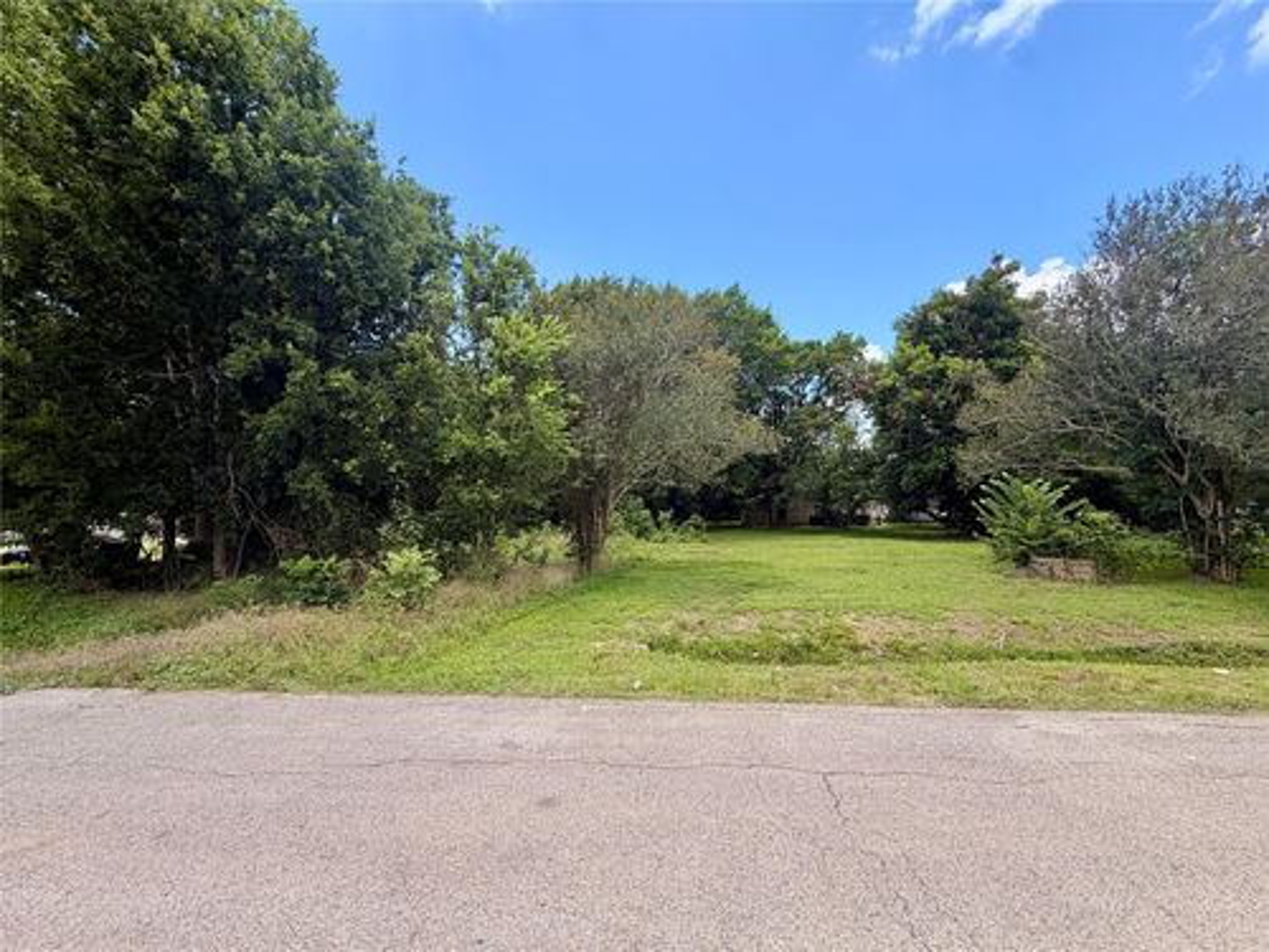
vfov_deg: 85.7
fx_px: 513
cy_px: 476
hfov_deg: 102.1
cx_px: 634
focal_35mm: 14
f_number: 2.2
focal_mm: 2.22
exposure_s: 1/664
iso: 40
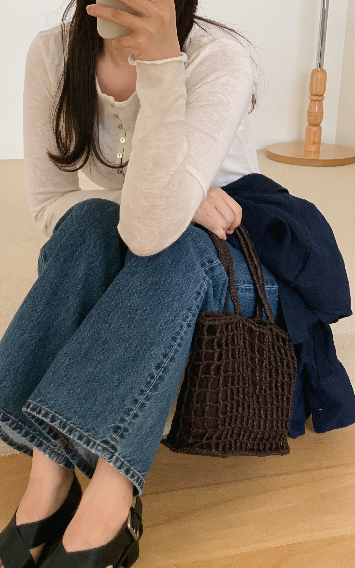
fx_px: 1021
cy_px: 320
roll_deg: -1.6
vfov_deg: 31.0
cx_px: 124
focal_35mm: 66
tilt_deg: -20.0
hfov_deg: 19.7
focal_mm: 6
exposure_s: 1/68
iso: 125
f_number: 2.4
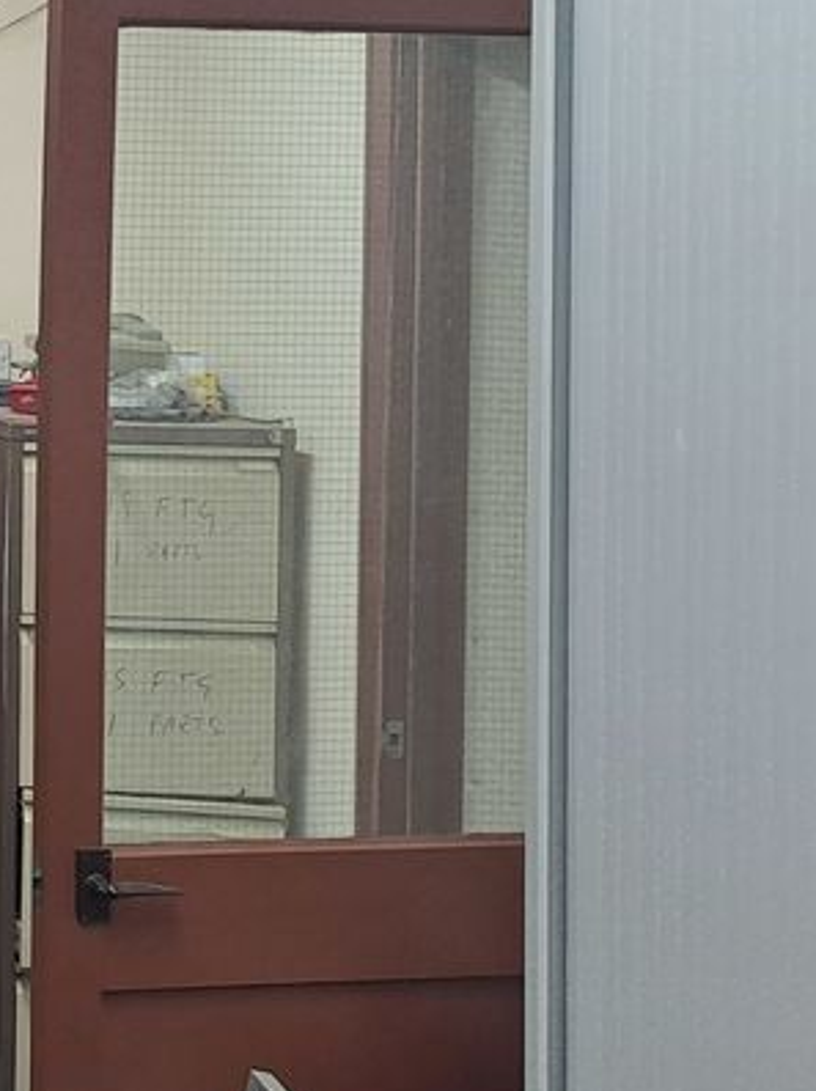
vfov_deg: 27.5
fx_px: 2204
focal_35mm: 70
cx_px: -687
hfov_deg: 17.0
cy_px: 298
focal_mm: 4.65
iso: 50
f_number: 1.8
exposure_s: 1/60
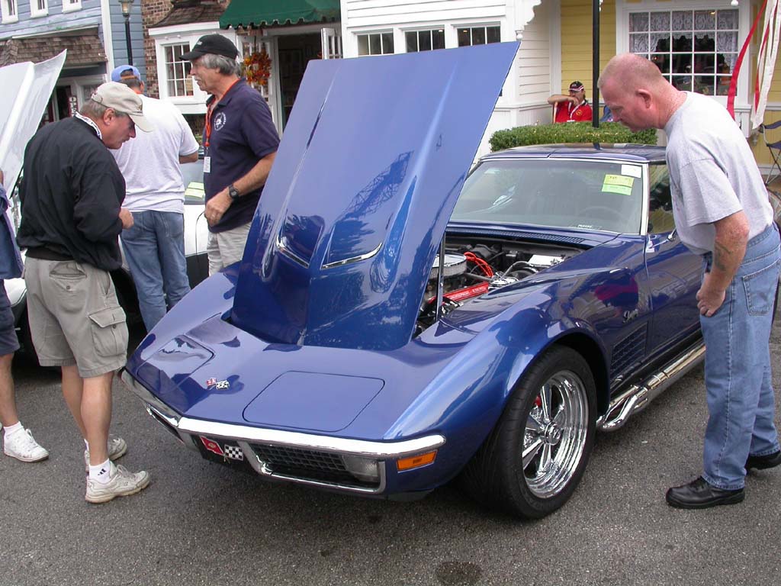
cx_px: 390
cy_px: 293
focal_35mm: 38
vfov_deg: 37.7
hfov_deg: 49.0
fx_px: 857
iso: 100
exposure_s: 1/160
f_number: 5.3
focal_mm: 7.85
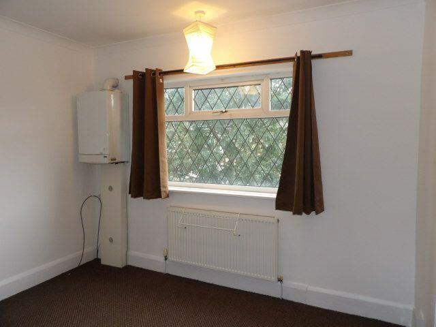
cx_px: 218
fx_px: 302
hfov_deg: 71.6
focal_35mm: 24
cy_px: 164
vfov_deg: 56.8
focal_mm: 4.3
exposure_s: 1/33
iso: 200
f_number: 3.2
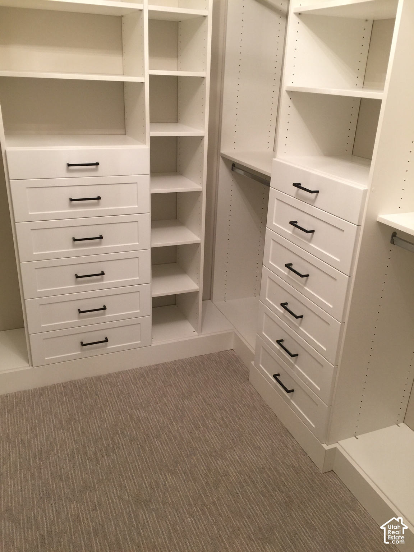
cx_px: 207
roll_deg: -1.5
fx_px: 462
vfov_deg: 61.7
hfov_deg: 48.2
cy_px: 276
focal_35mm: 29
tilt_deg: -21.7
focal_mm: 4.15
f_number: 2.2
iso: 50
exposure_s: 1/15
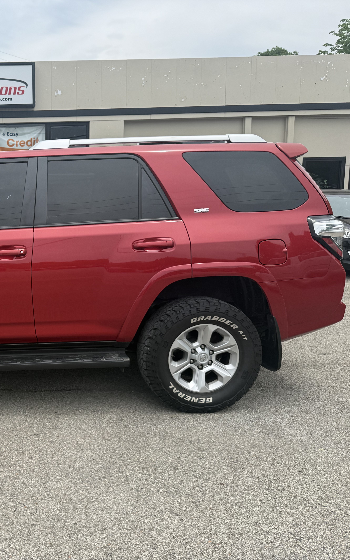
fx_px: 519
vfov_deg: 56.7
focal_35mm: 34
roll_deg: +1.7
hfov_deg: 34.2
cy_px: 280
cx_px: 6
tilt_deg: -7.9
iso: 100
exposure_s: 1/2703
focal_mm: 6.76
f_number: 1.78
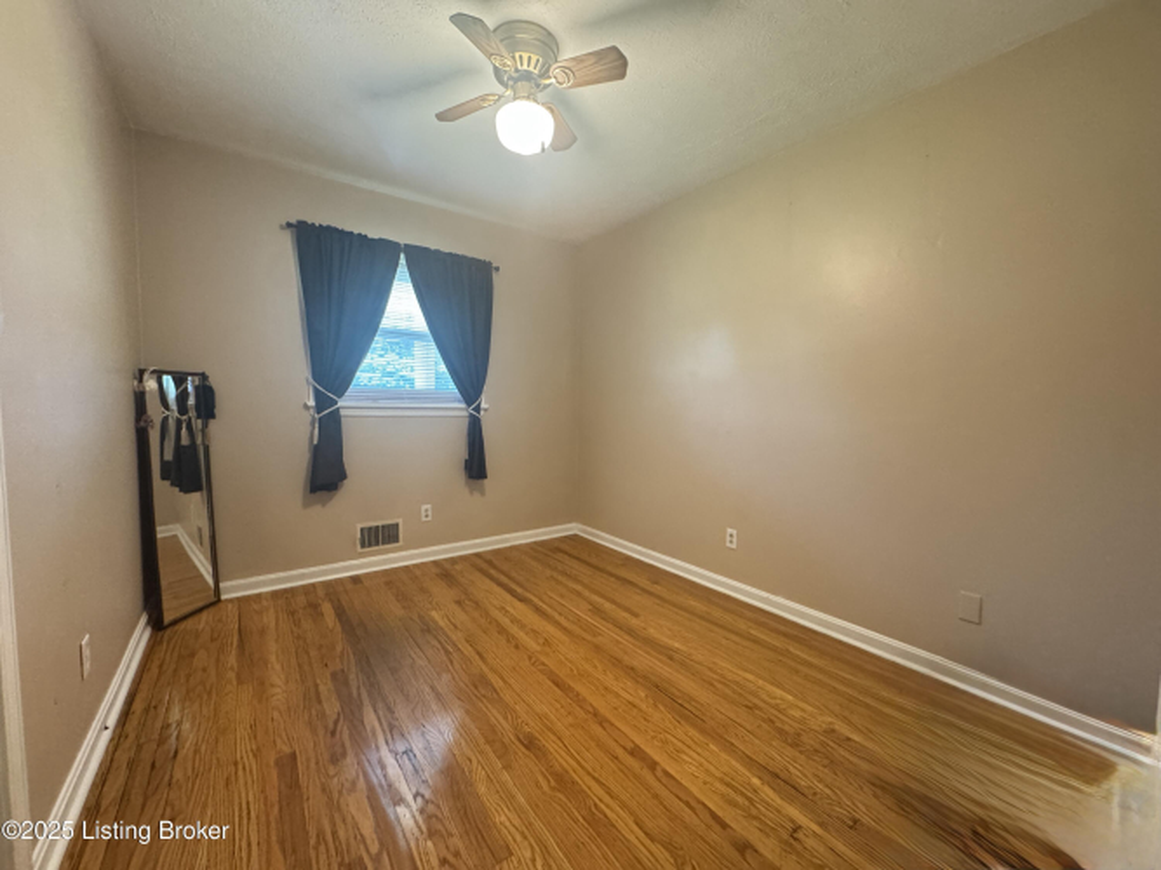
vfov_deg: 85.7
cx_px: 580
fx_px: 469
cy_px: 435
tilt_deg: -3.1
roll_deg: -0.4
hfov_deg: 102.1
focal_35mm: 14
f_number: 2.2
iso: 800
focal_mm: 2.22
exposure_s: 1/60
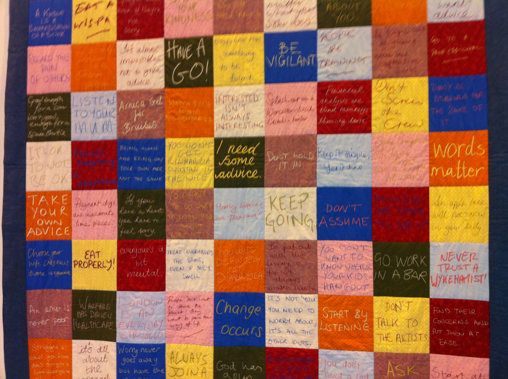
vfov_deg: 40.6
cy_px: 190
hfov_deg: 52.7
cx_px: 254
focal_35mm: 35
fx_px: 513
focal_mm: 3.85
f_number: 2.8
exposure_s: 1/15
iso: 100
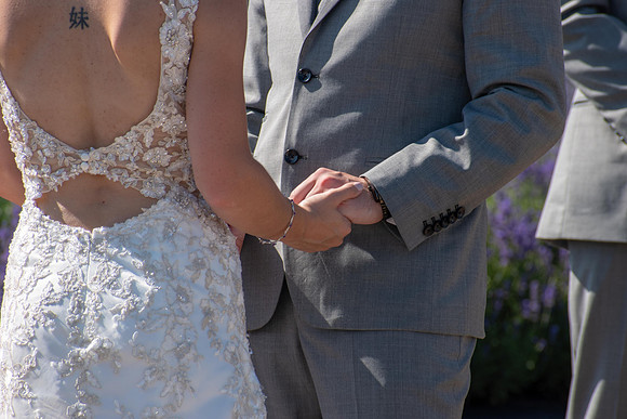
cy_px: 210
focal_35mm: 450
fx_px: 7839
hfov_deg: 4.6
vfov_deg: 3.1
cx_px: 314
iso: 100
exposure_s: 1/200
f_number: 9
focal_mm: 300
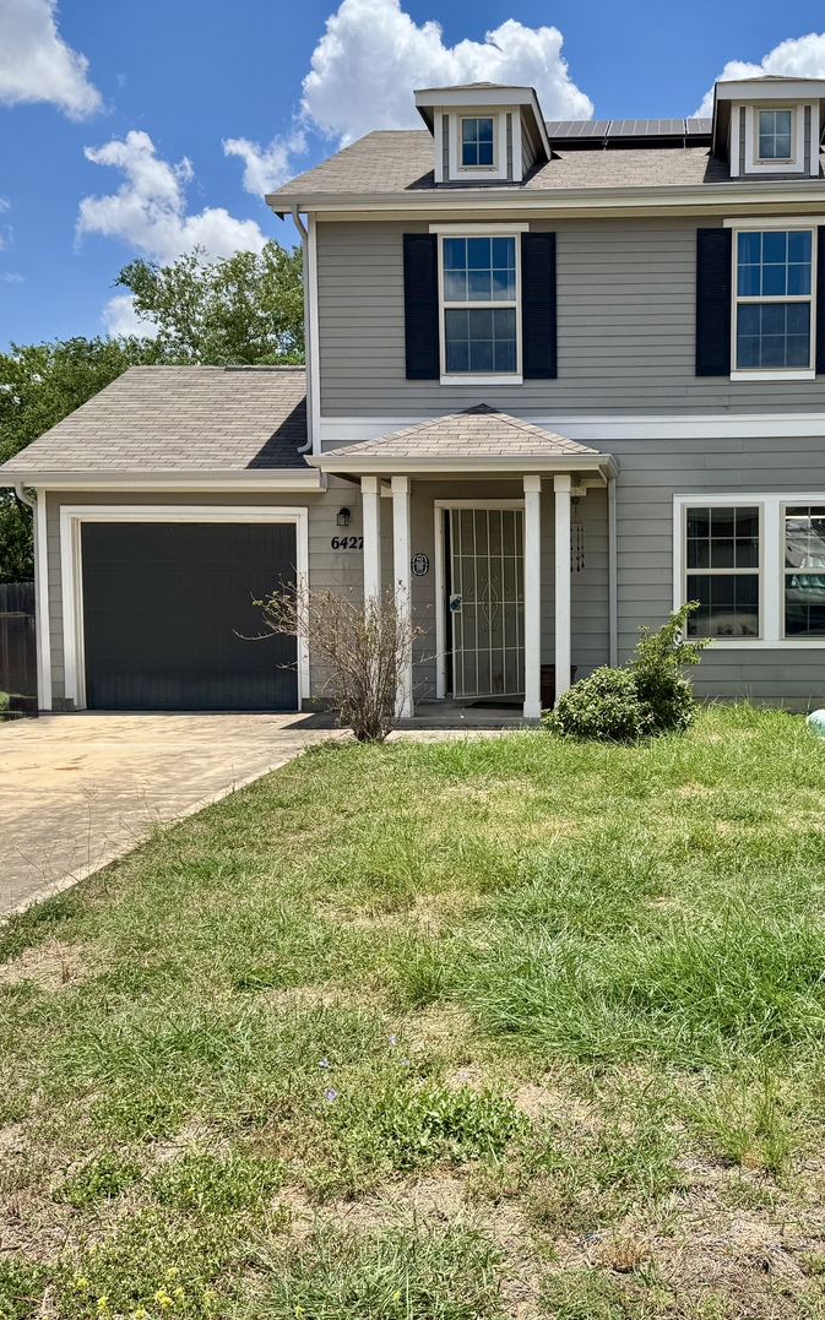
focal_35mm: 34
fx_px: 1223
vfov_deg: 56.7
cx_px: 606
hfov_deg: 36.5
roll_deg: +0.2
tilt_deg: -2.6
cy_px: 659
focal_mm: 6.76
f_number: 1.78
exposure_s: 1/4950
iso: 80
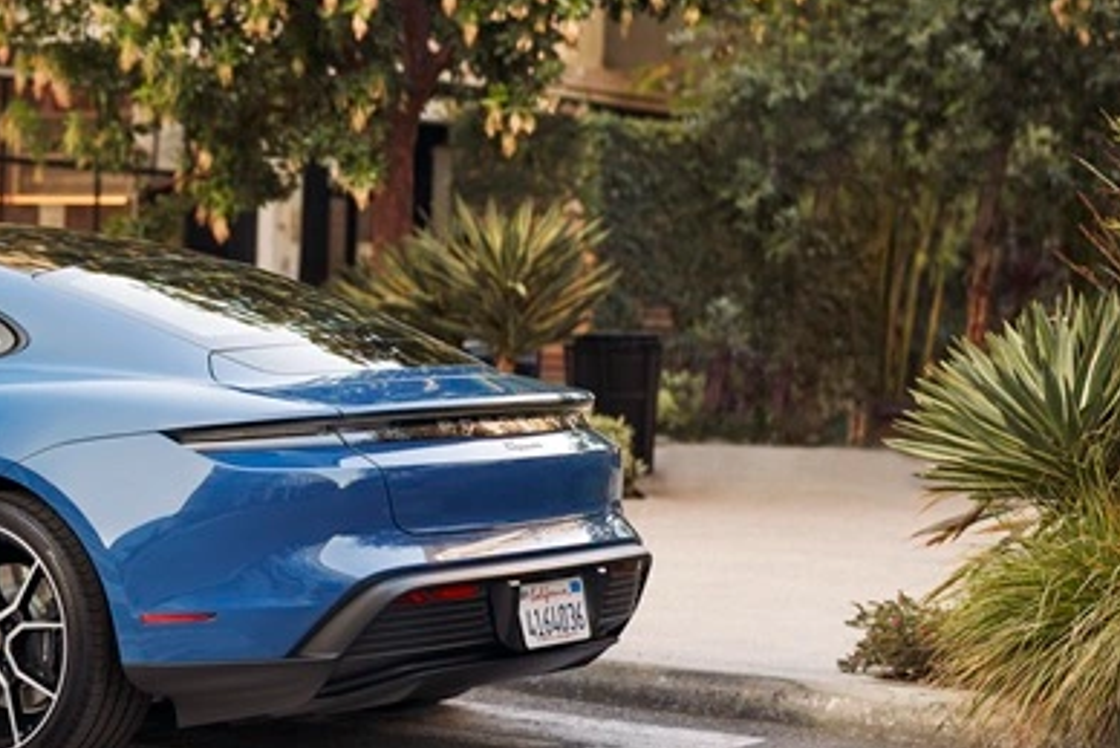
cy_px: 247
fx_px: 3205
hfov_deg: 19.4
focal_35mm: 103
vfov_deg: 13.3
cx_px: 101
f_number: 1.8
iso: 320
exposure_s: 1/320
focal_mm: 50
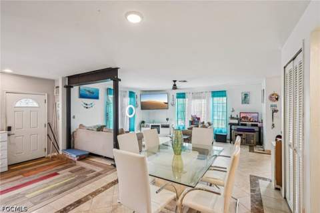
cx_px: 160
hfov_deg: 93.3
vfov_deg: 70.3
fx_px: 151
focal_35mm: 17
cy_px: 106
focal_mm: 17
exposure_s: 1/15
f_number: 8
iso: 400
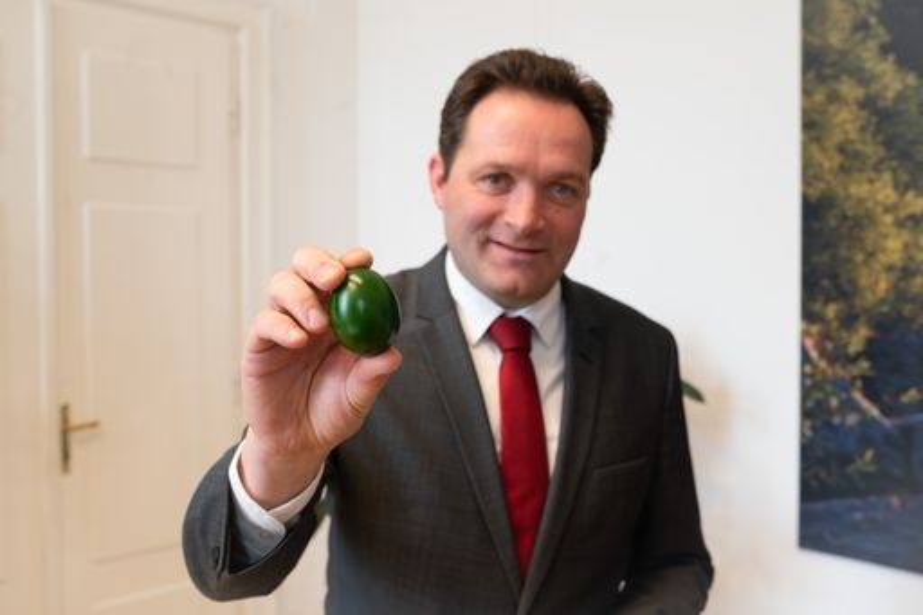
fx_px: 897
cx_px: 462
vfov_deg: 37.8
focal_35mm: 35
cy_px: 308
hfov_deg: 54.4
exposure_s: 1/20
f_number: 6.3
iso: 400
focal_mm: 35
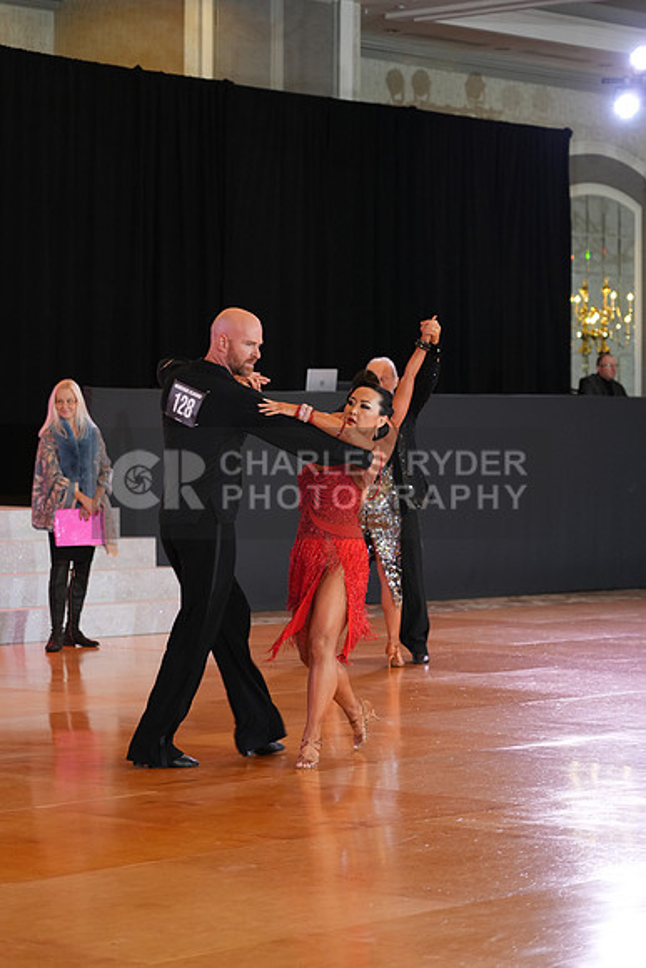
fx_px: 2824
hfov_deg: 13.0
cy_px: 484
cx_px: 323
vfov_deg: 19.5
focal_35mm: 105
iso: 2000
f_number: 4
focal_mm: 105
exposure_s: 1/160
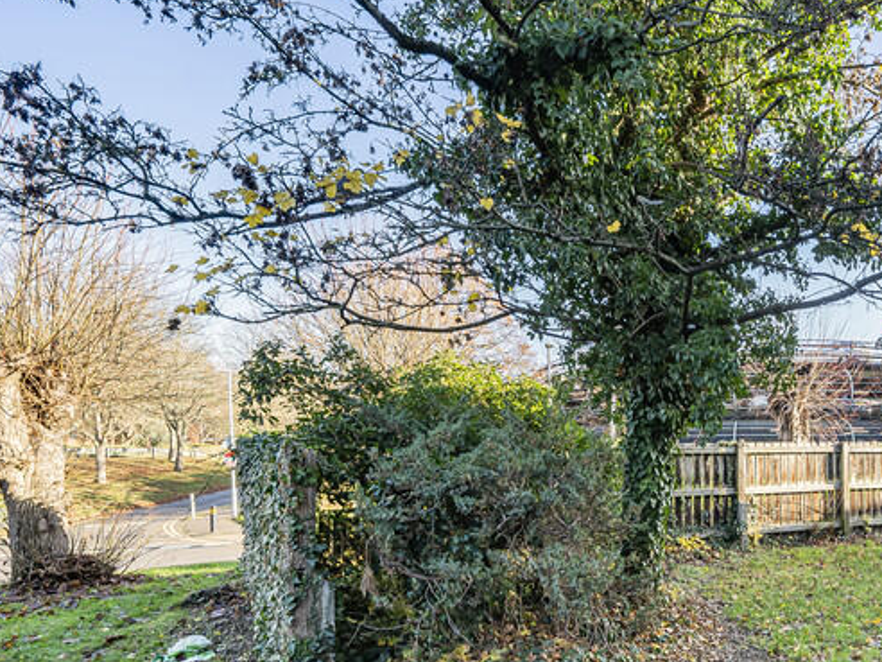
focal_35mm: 24
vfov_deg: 53.1
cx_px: 751
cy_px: 530
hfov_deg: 62.9
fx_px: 612
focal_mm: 12
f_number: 9
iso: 320
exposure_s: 1/100
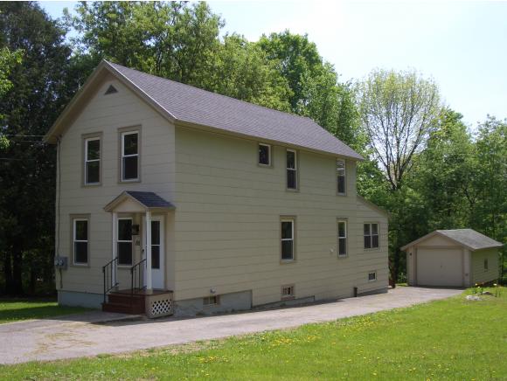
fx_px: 601
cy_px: 190
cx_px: 254
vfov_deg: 35.2
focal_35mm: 41
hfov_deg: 45.7
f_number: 4.6
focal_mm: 6.8
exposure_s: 1/250
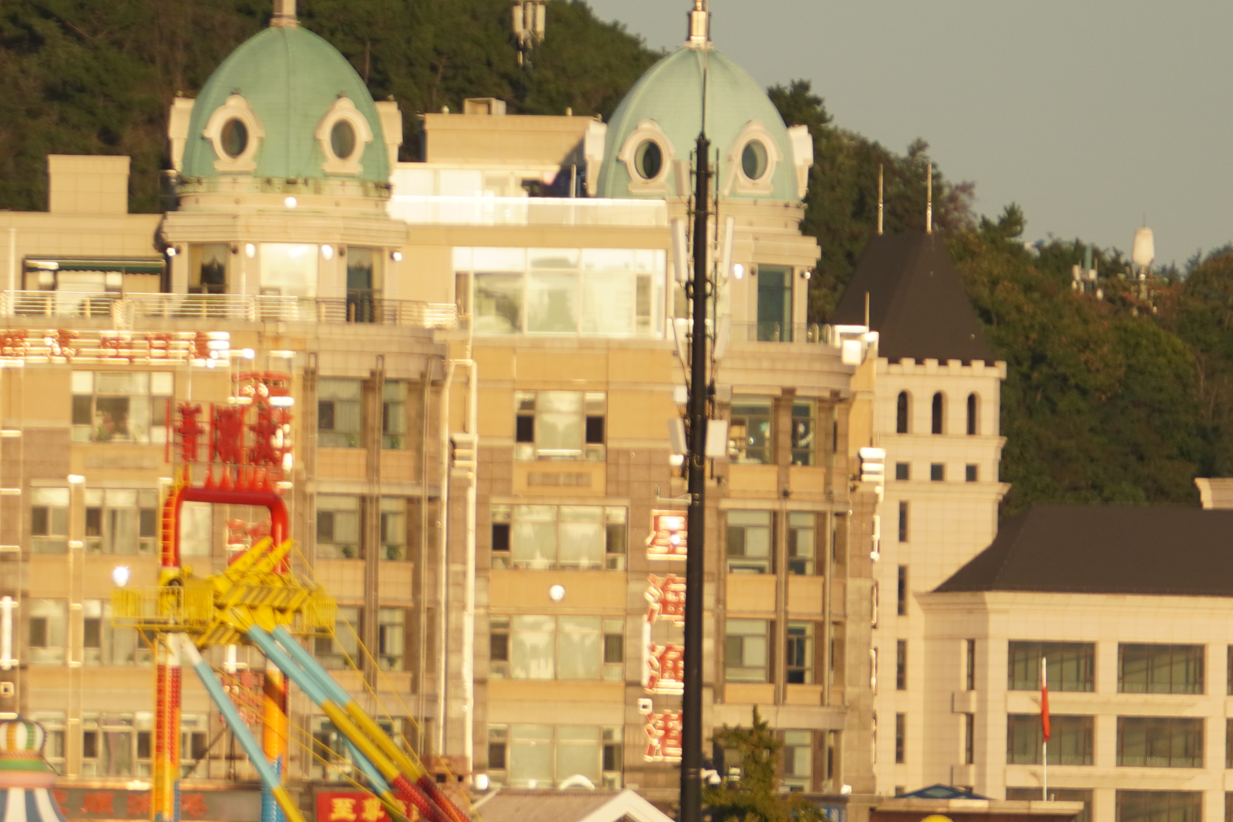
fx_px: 26899
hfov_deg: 2.6
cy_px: 963
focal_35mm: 785
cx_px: 390
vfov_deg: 1.8
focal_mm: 183
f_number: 6.3
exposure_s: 1/320
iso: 100
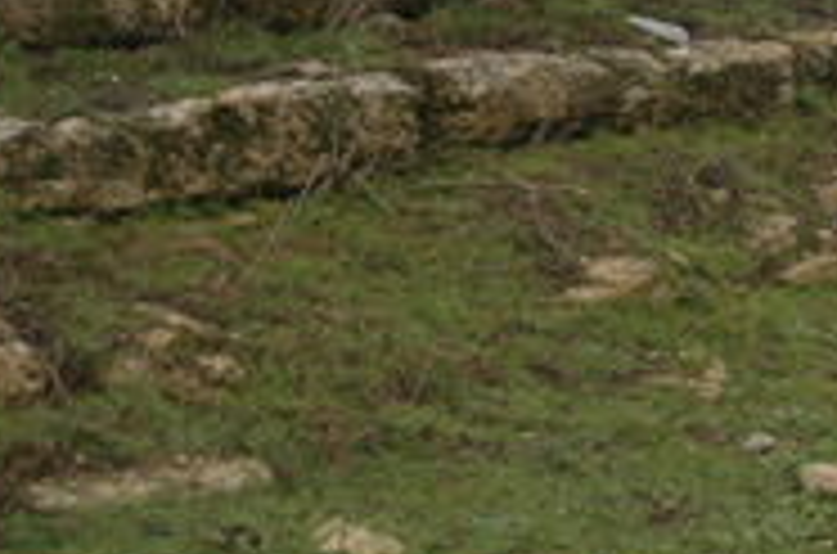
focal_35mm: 135
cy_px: -54
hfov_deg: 15.0
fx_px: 3131
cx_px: 850
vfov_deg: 10.0
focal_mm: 38
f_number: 4.5
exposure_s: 1/320
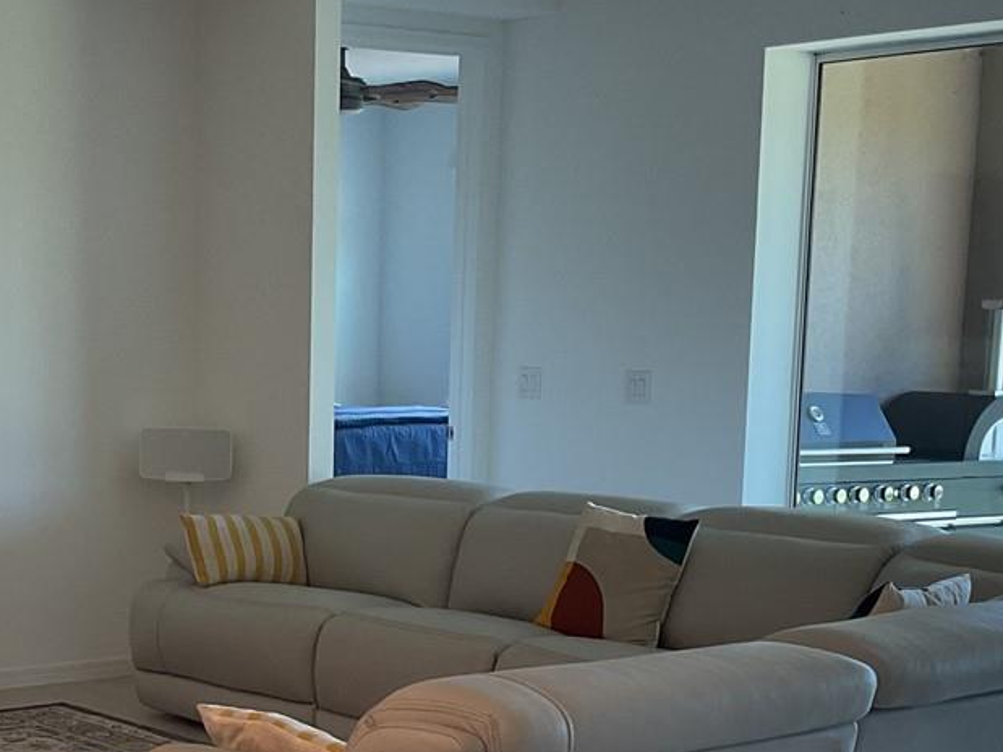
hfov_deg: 25.6
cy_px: 673
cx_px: 230
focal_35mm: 75
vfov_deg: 19.3
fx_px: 2173
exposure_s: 1/120
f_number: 1.8
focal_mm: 3
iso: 50
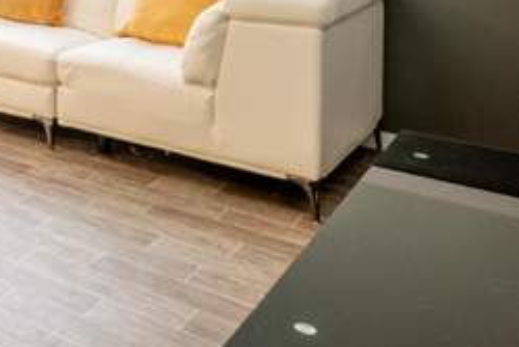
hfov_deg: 31.3
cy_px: -115
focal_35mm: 48
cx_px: -164
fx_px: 692
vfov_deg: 24.3
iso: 100
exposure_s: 1/5
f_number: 8
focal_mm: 10
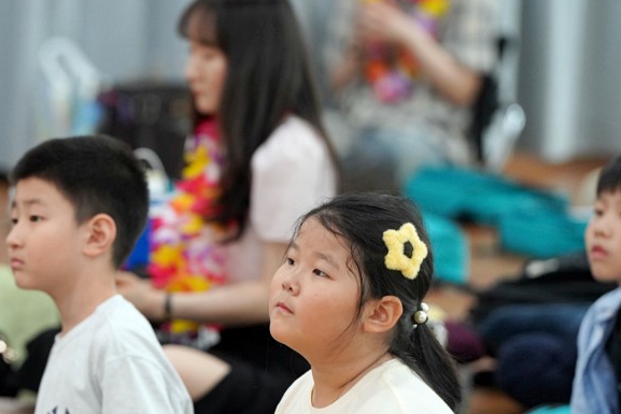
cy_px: 243
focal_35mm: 312
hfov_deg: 6.6
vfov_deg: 4.4
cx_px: 170
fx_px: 5383
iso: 2500
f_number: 4
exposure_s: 1/250
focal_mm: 200
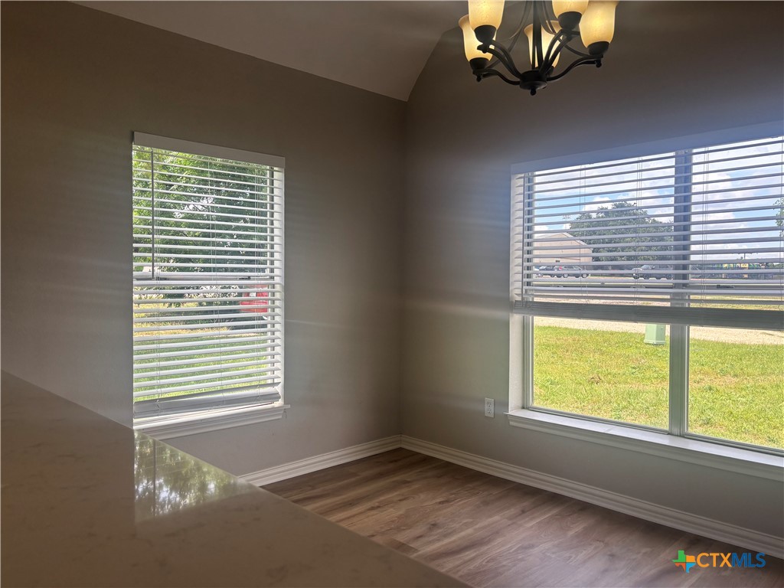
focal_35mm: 26
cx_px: 392
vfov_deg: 53.1
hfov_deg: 67.3
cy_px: 294
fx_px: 589
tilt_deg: -2.0
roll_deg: -1.0
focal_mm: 5.96
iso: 50
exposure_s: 1/787
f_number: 1.6
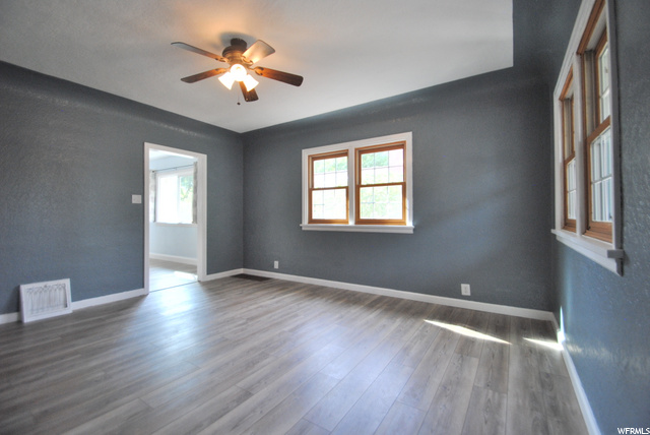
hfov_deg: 100.3
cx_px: 325
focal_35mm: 15
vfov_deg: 77.4
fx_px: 271
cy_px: 218
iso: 400
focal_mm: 10
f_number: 3.5
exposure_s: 1/80
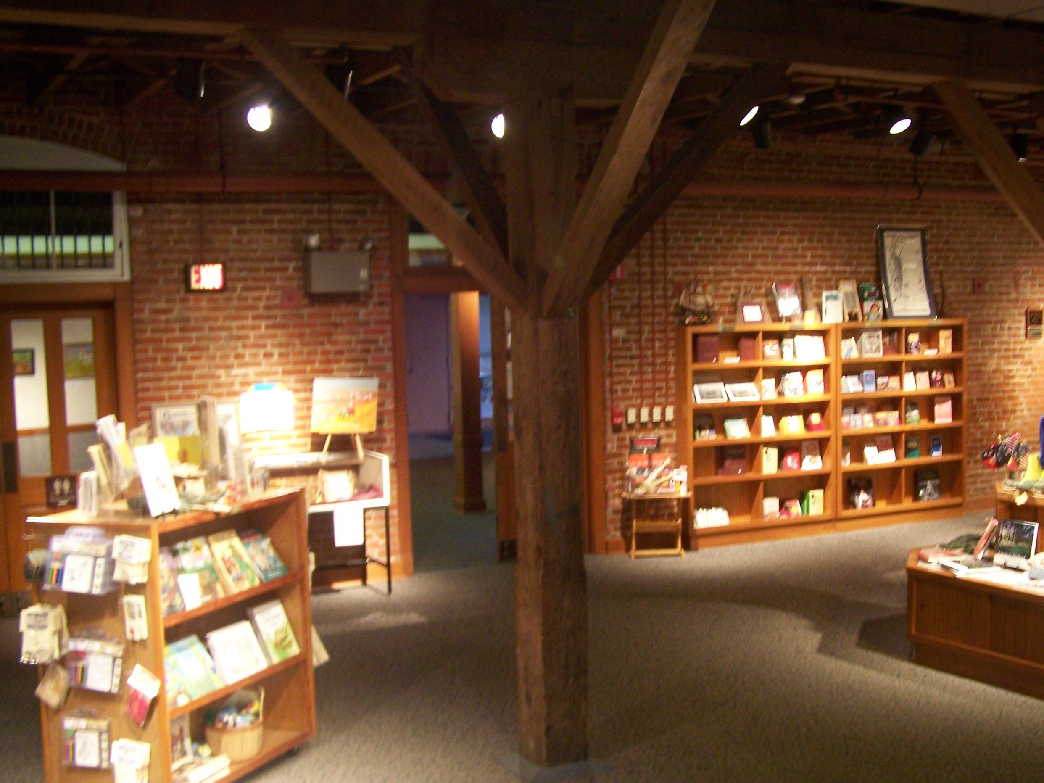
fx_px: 1417
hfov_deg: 40.2
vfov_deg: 30.8
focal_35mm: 47
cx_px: 635
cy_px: 456
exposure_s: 1/8
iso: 160
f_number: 2.8
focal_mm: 6.3
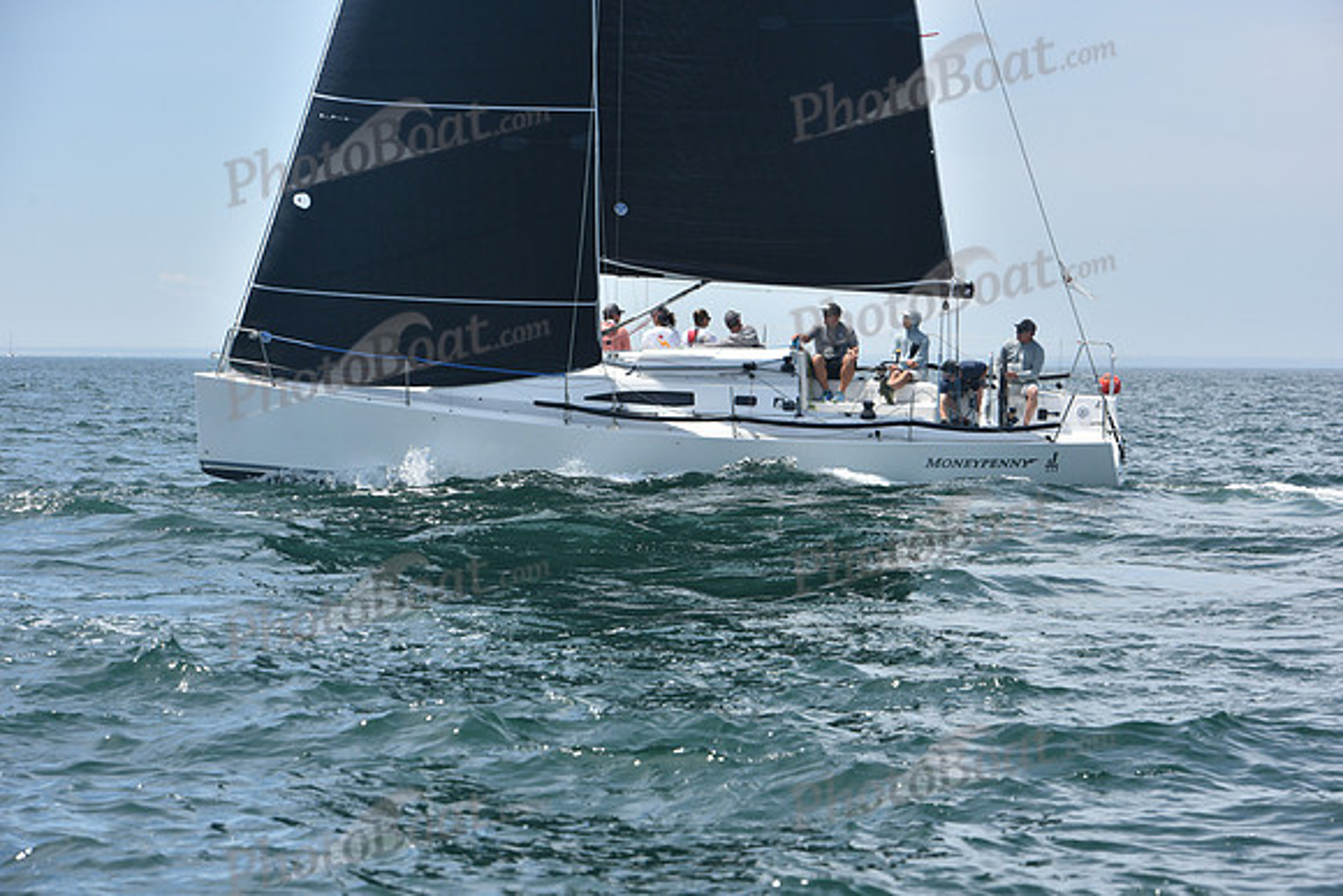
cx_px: 672
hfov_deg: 16.4
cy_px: 448
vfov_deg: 11.0
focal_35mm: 125
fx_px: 4664
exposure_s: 1/800
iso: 320
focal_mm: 125
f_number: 9
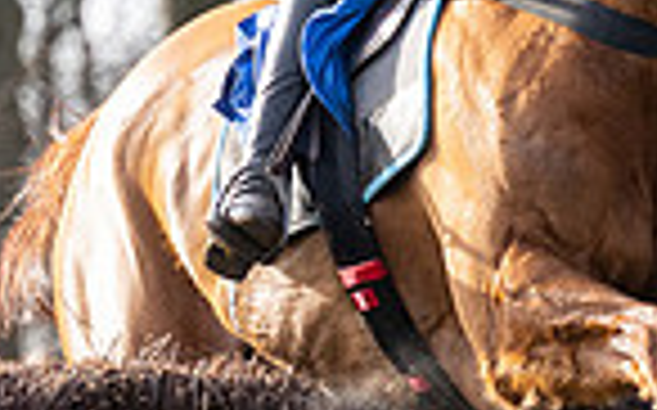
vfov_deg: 1.4
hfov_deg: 2.2
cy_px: 210
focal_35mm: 962
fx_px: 17212
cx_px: 977
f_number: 4
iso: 800
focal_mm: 160
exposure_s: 1/1250
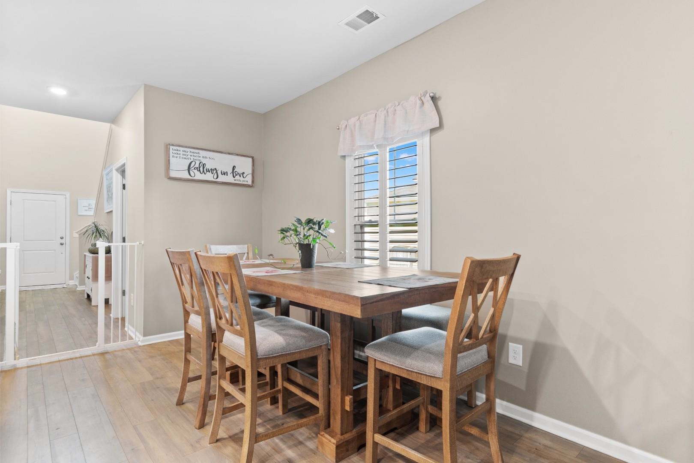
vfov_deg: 67.4
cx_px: 347
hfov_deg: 90.0
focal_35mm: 18
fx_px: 347
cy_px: 232
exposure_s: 1/2
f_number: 4.8
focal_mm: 12
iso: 100
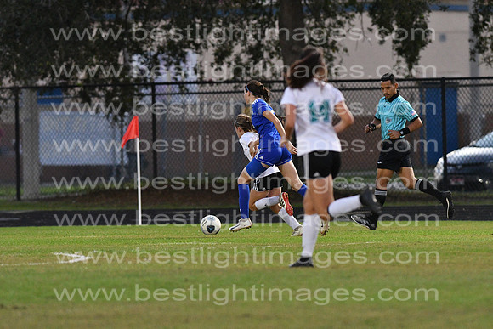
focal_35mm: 450
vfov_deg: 3.1
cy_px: 164
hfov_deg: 4.6
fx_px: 6164
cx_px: 246
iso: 6400
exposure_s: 1/800
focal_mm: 300
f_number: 4
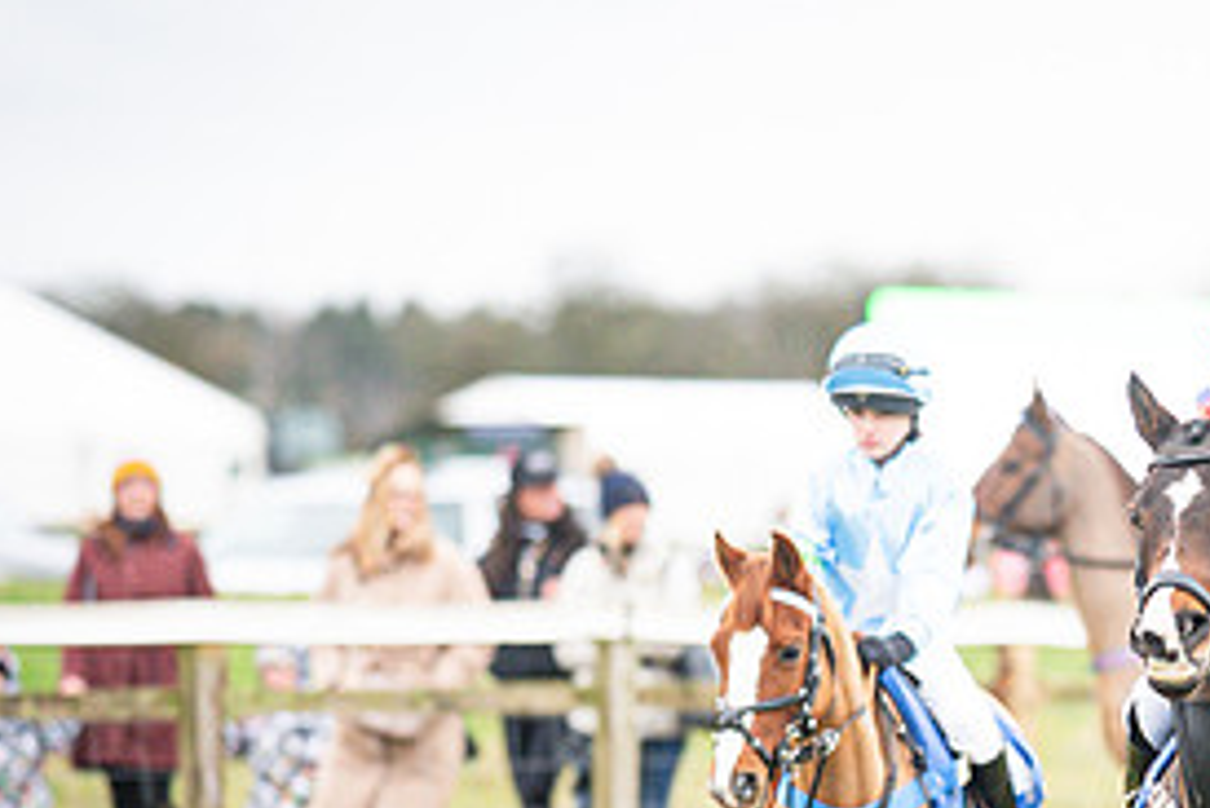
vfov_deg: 3.2
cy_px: 757
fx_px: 14393
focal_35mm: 428
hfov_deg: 4.8
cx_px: 1095
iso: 800
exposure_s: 1/1200
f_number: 1.9
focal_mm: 135
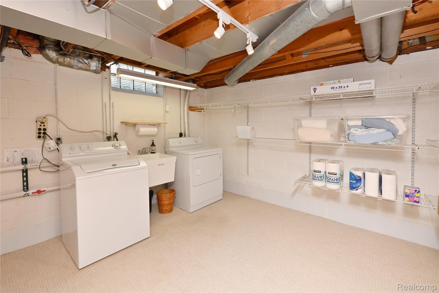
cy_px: 146
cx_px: 220
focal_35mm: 14
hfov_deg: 104.3
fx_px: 171
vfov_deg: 81.2
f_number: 14
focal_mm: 14
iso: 800
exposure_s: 1/60
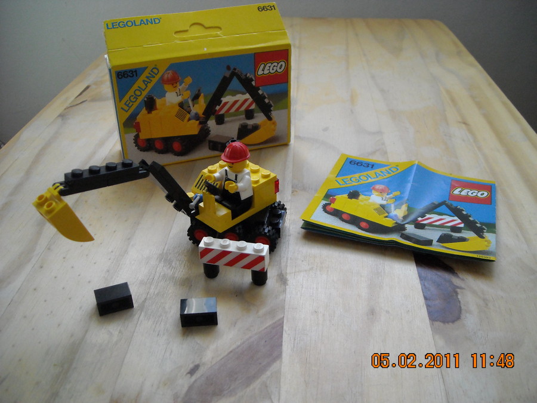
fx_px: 543
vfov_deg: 40.7
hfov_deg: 52.6
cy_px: 202
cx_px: 268
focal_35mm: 35
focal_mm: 5.7
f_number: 2.8
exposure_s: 1/228
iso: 336
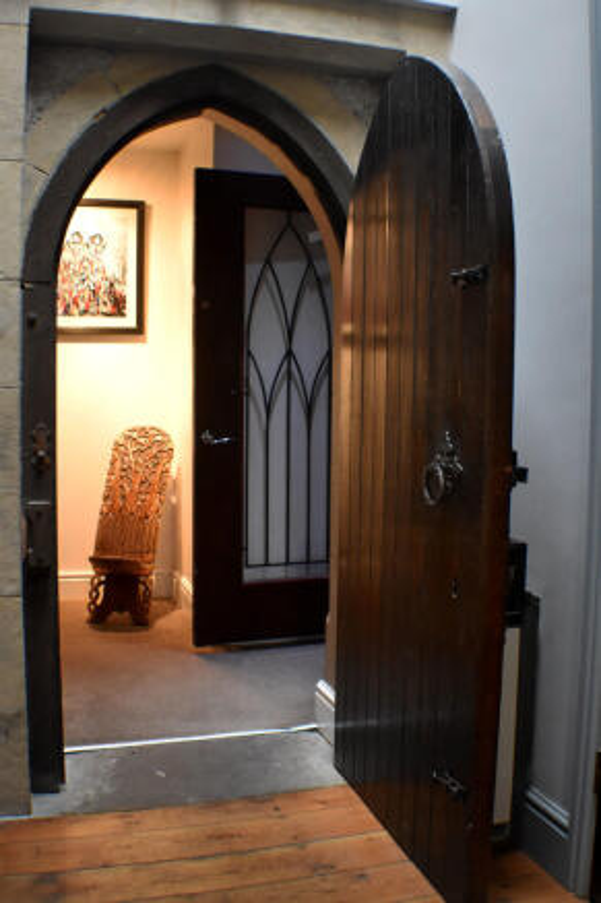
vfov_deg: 46.4
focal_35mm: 42
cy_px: 452
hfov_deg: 31.9
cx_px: 300
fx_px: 1053
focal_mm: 28
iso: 3200
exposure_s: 1/50
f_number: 4.5
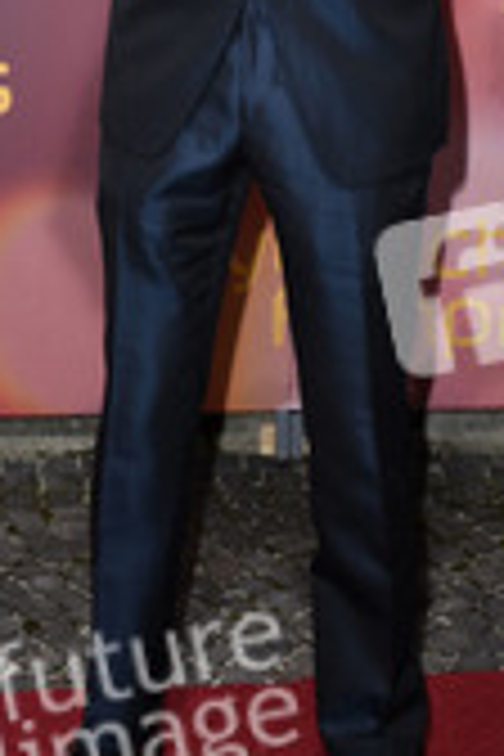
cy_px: 45
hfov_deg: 14.7
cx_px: 198
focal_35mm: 93
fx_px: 1953
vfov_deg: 21.3
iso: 250
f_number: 6.3
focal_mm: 26
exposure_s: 1/160
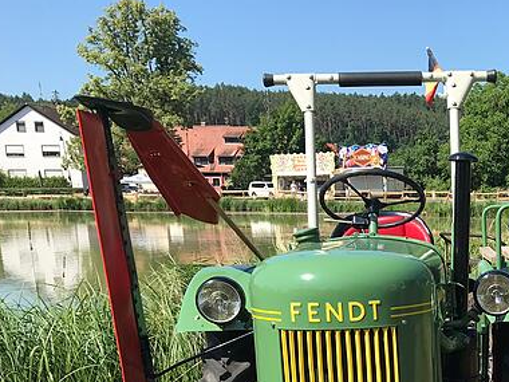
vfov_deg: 23.6
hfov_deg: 30.5
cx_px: 502
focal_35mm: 59
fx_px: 868
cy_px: 395
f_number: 1.8
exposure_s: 1/1597
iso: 20
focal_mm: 3.99
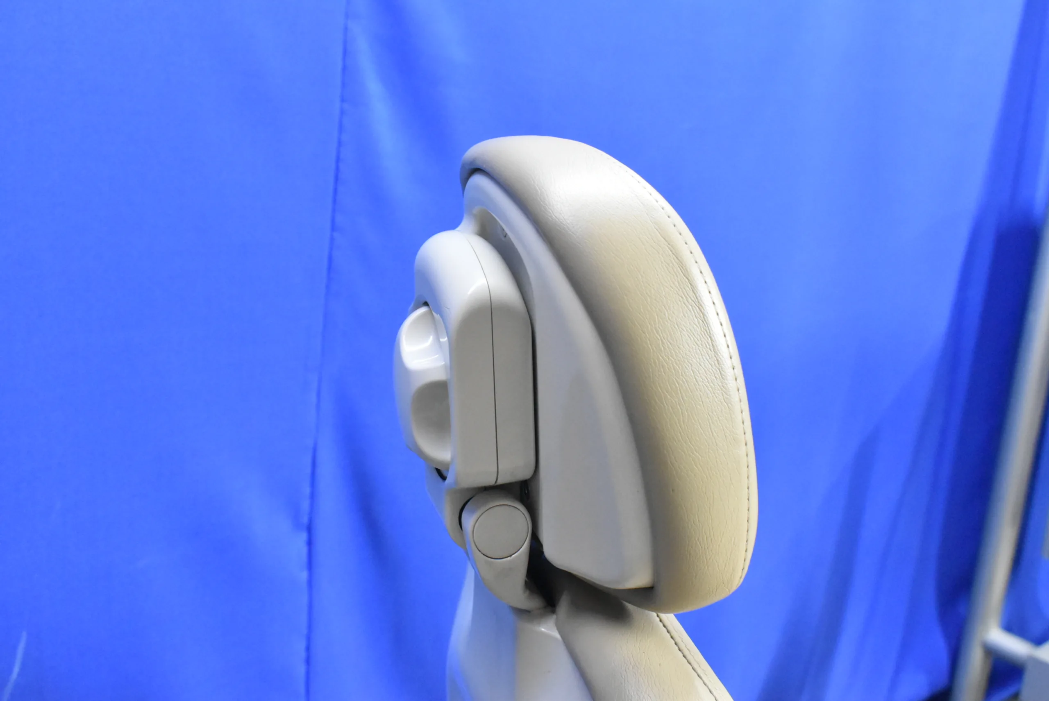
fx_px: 1137
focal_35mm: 39
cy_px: 350
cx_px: 524
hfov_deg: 49.5
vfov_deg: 34.3
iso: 5600
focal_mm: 26
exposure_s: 1/40
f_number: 8
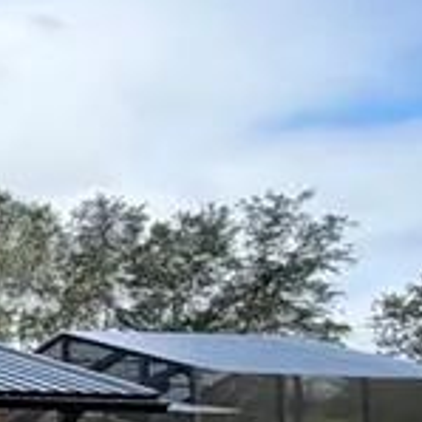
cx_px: -785
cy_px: 445
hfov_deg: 12.0
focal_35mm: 85
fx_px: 1172
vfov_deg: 19.7
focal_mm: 2.22
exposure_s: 1/770
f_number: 2.2
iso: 25
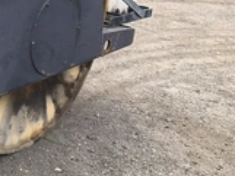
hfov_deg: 24.6
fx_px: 489
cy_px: 68
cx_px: -42
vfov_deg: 20.4
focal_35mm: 72
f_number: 1.8
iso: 25
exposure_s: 1/419
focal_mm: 3
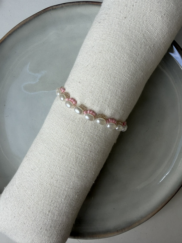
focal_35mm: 26
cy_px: 122
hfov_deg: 53.1
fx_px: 182
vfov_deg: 67.3
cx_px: 91
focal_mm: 2.22
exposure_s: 1/121
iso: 50
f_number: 2.2
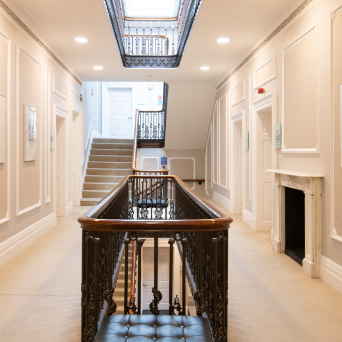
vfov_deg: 42.8
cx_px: 151
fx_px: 436
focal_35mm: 39
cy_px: 169
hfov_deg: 42.8
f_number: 8
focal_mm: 30
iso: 200
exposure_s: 1/6
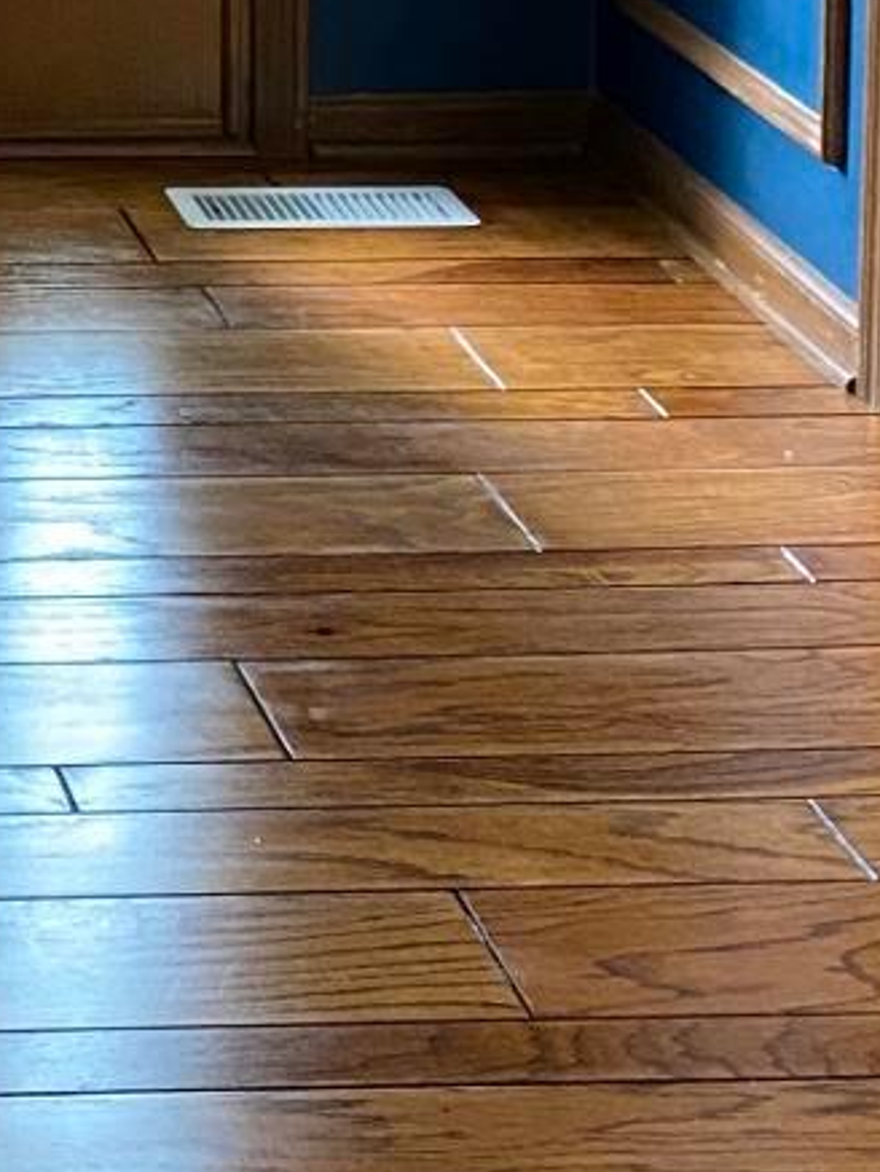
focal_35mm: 119
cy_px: -408
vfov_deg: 15.6
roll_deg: +0.2
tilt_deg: -6.0
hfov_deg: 11.8
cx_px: -512
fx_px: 4032
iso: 500
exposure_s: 1/30
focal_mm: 4.25
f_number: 1.8
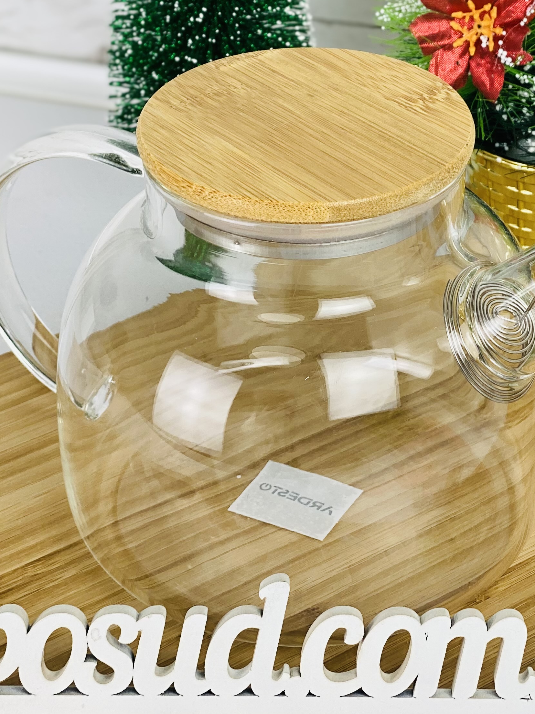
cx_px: 323
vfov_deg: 20.4
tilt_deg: -29.2
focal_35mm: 95
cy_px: 151
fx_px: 1958
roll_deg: -0.3
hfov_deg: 15.5
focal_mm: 6
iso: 20
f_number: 2
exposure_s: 1/138
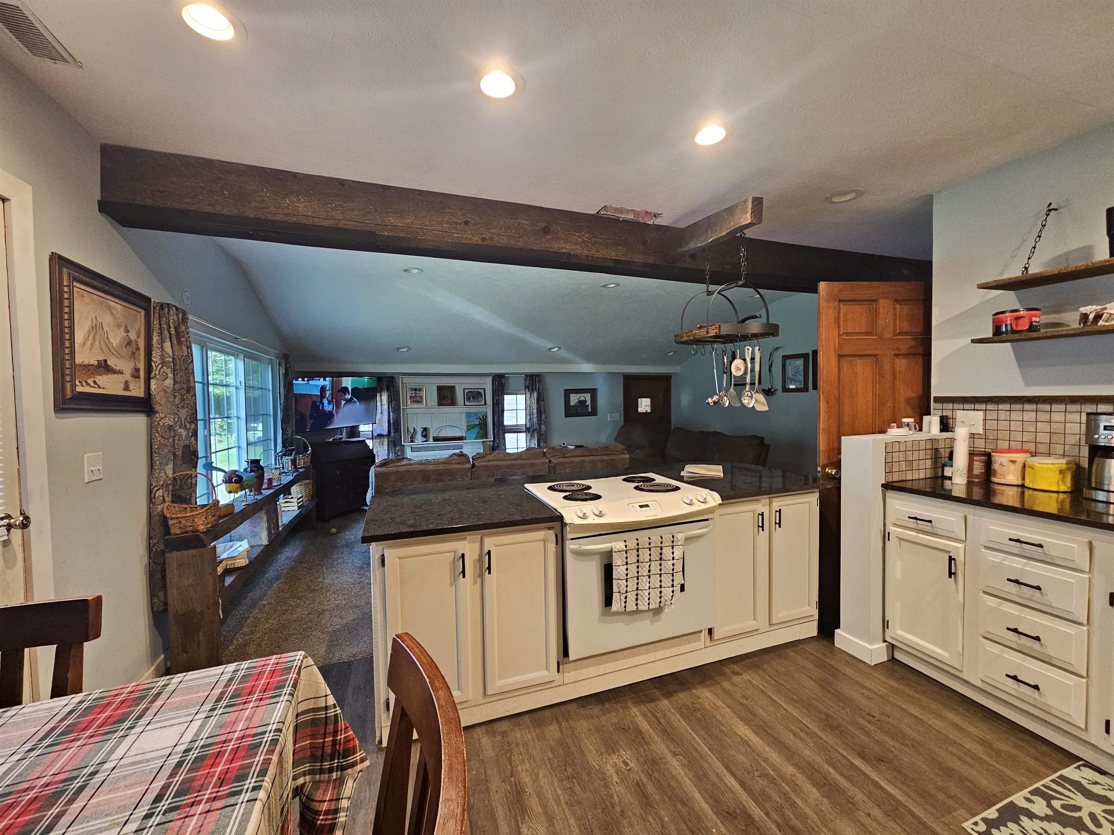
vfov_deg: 89.9
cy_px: 418
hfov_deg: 106.2
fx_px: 418
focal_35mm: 13
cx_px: 557
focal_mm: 2.2
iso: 400
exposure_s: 1/60
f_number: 2.2
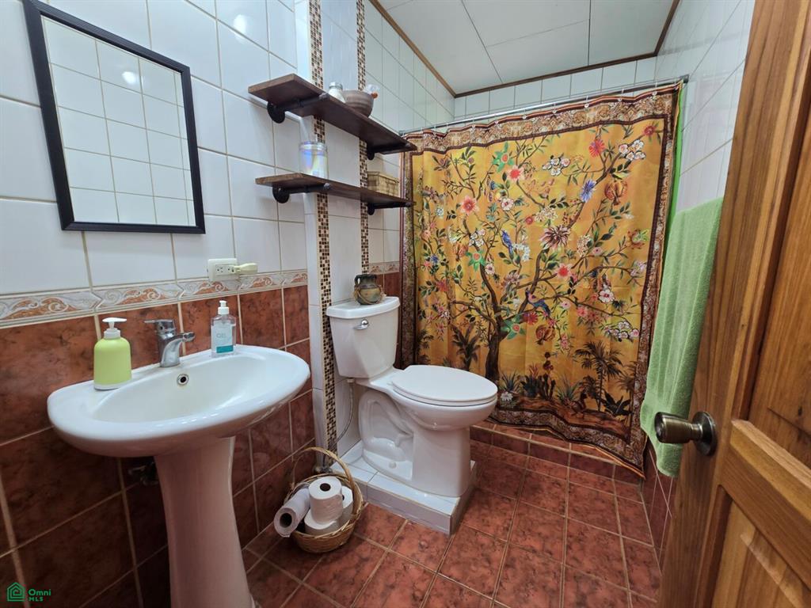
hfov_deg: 106.2
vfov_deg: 89.9
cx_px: 406
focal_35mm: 13
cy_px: 304
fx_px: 305
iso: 64
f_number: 2.2
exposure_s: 1/60
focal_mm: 2.2
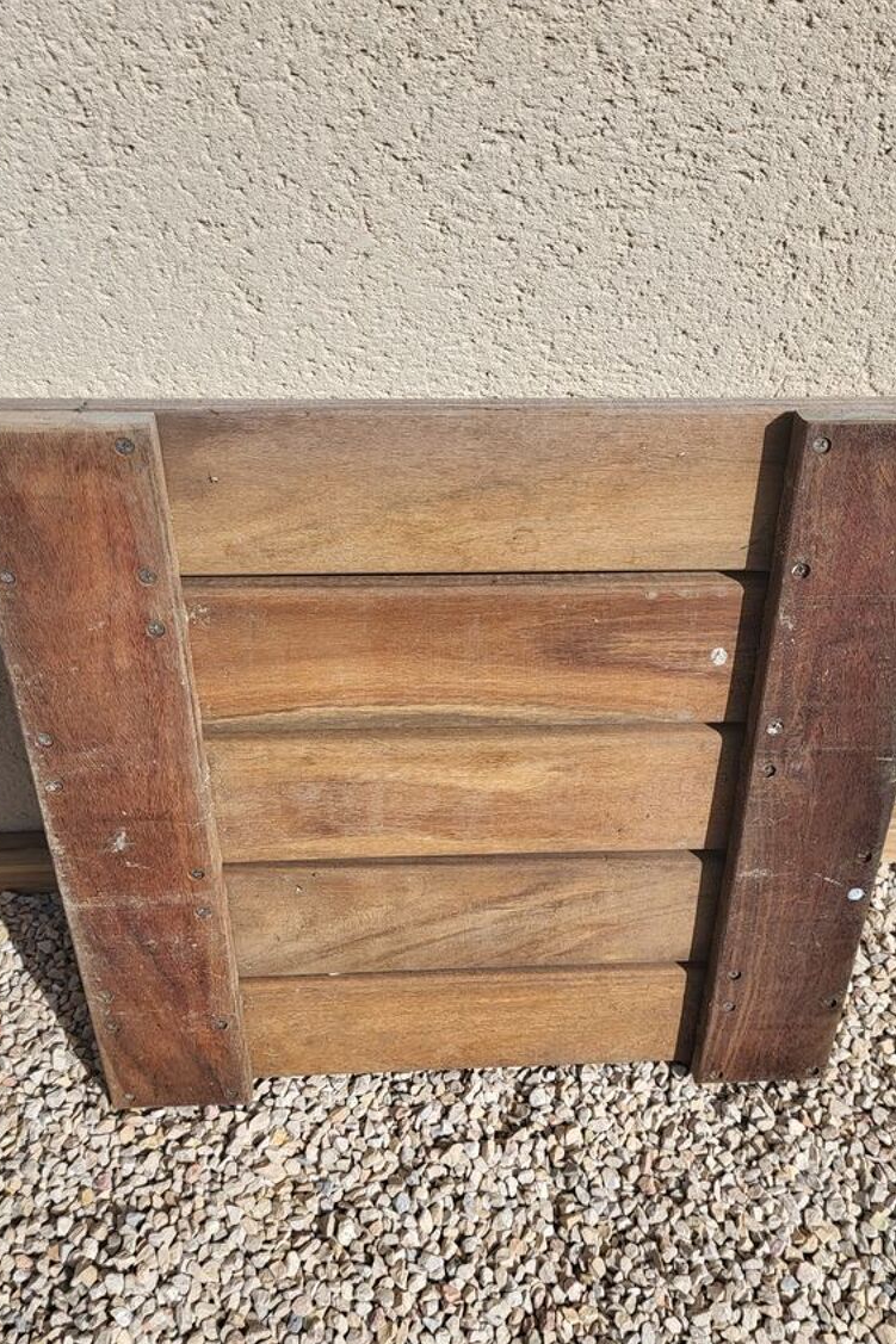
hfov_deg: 41.1
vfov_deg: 58.7
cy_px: 660
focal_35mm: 32
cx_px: 483
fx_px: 1195
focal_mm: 5.4
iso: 40
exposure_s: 1/2985
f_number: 1.8
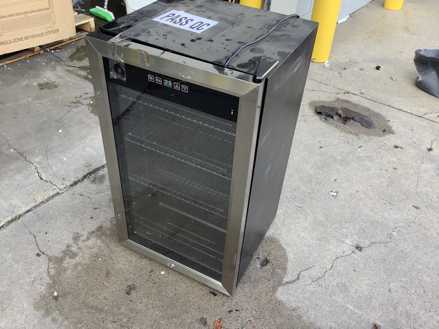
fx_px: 393
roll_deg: -1.6
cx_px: 220
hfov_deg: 58.4
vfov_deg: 45.4
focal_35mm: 31
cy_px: 164
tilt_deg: -38.2
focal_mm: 3.3
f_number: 2.4
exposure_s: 1/120
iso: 32
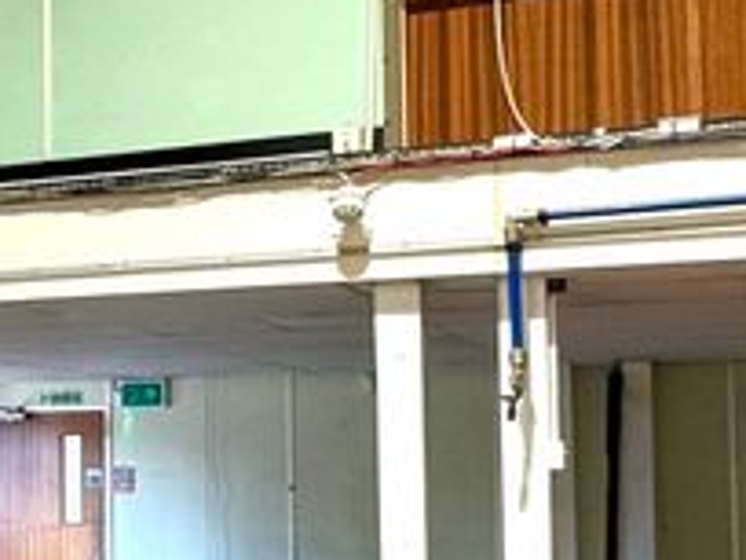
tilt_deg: +2.8
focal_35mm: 76
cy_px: 397
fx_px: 1638
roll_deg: -0.2
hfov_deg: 23.8
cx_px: -110
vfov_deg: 19.3
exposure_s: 1/50
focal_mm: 2.22
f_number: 2.2
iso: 200
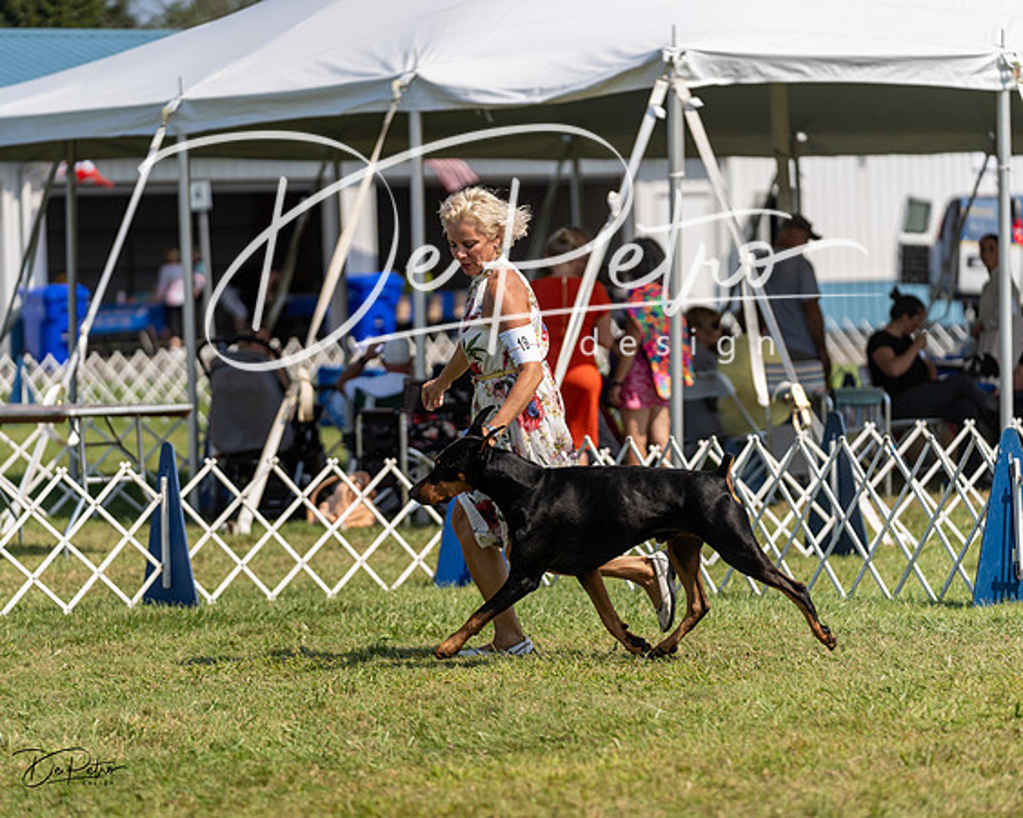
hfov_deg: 12.9
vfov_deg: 10.3
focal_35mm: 150
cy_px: 409
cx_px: 512
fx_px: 4533
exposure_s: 1/3200
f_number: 2.8
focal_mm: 133
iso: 200
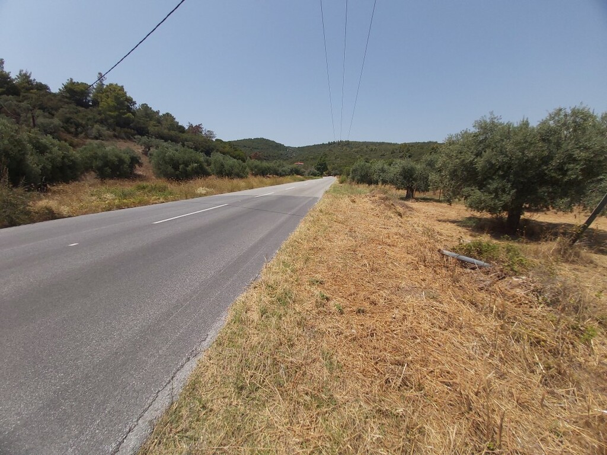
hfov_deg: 110.5
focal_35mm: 12
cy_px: 228
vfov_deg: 94.5
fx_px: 210
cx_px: 304
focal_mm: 1.42
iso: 40
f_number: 2.2
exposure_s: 1/2035
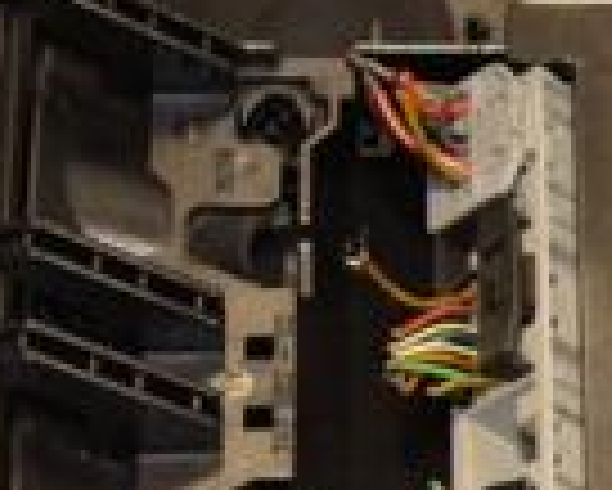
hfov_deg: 7.6
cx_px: 963
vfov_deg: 6.2
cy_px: 486
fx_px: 4513
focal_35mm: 249
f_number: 4.8
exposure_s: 1/160
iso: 800
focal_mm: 40
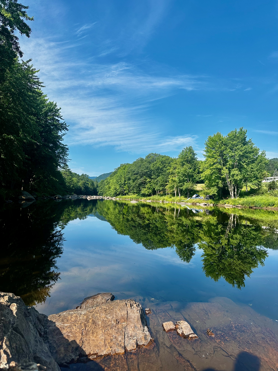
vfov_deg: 71.6
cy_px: 186
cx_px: 139
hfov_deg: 56.8
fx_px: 257
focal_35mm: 24
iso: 80
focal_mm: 6.86
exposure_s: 1/3597
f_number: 1.78
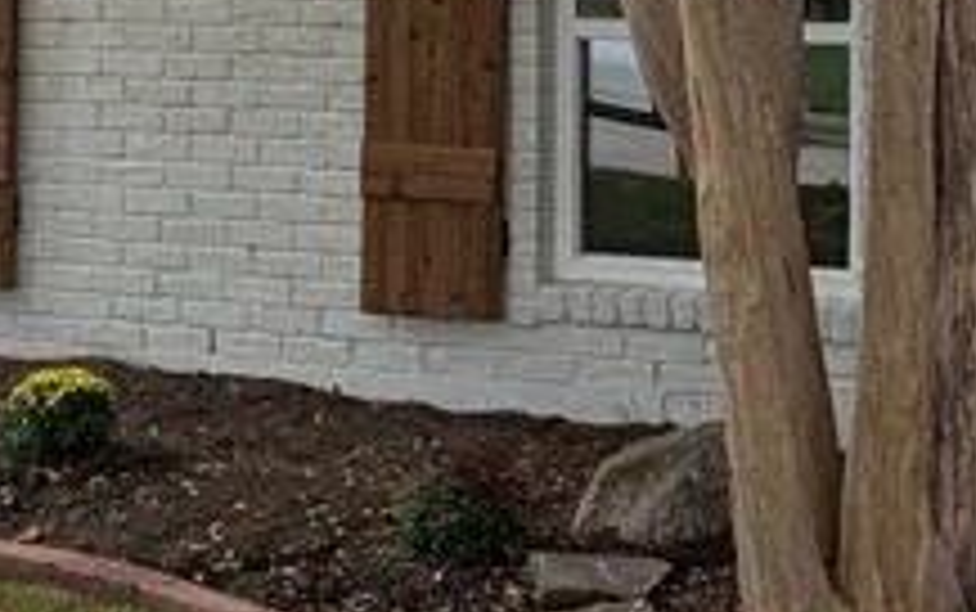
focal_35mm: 90
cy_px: -68
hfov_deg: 22.8
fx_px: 2396
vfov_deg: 14.2
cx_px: 742
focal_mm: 6.9
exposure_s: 1/1143
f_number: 1.68
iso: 19
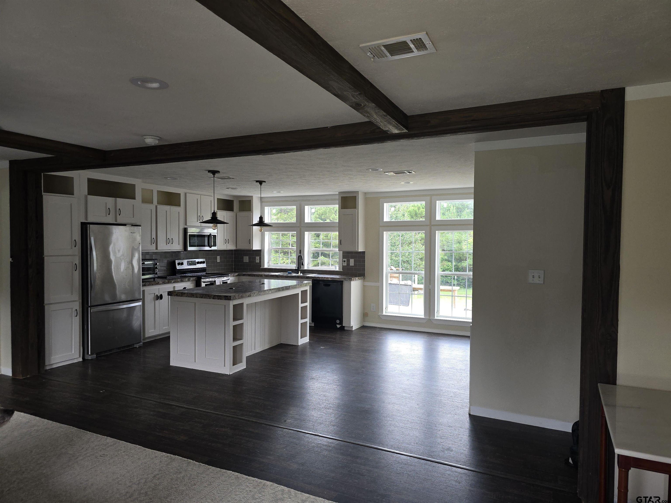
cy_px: 252
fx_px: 446
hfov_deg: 73.9
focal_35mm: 23
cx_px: 336
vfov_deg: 58.9
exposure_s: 1/60
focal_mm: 6.3
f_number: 1.7
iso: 100
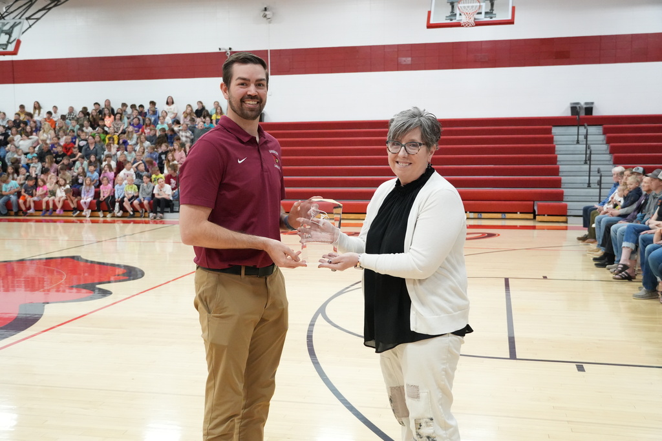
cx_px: 331
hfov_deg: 47.9
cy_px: 220
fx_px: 745
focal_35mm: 40
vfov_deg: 33.0
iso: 4000
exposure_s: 1/250
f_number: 4
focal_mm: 27
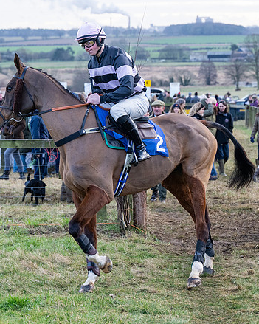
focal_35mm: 153
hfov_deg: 10.1
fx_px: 1467
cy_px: 162
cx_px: 125
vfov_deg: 12.6
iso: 1000
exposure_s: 1/400
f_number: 4
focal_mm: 71
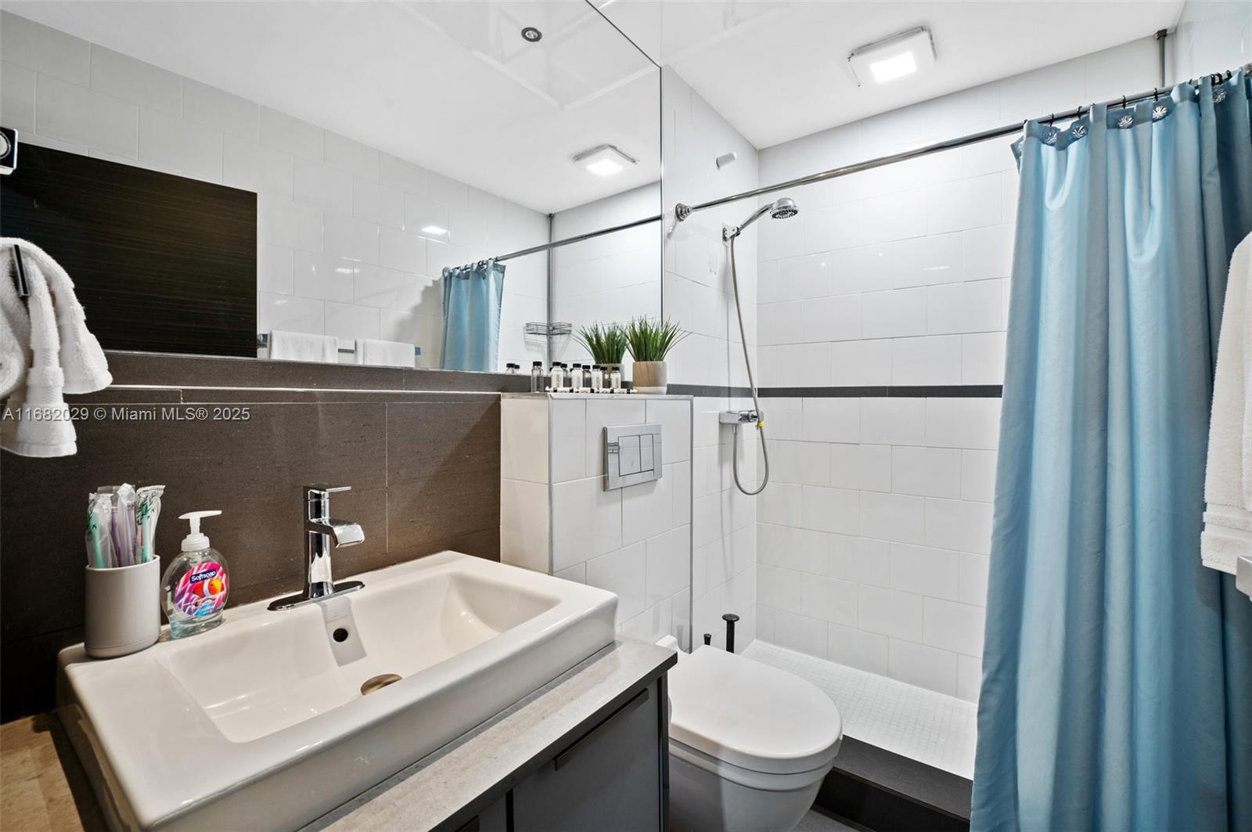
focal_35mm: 15
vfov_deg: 77.2
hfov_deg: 100.5
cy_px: 416
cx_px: 626
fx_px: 521
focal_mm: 15
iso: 200
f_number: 8
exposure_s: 1/3
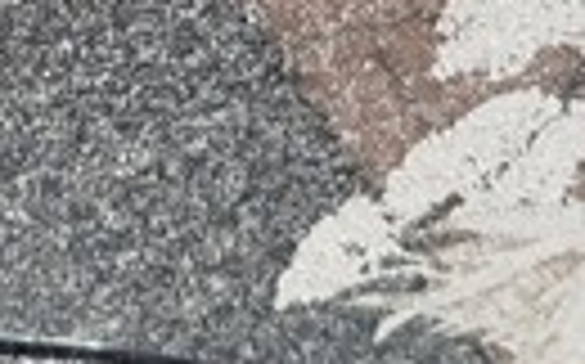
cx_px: -153
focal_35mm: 157
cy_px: -620
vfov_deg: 7.6
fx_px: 2501
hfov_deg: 12.9
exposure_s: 1/413
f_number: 1.7
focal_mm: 5.31
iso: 50
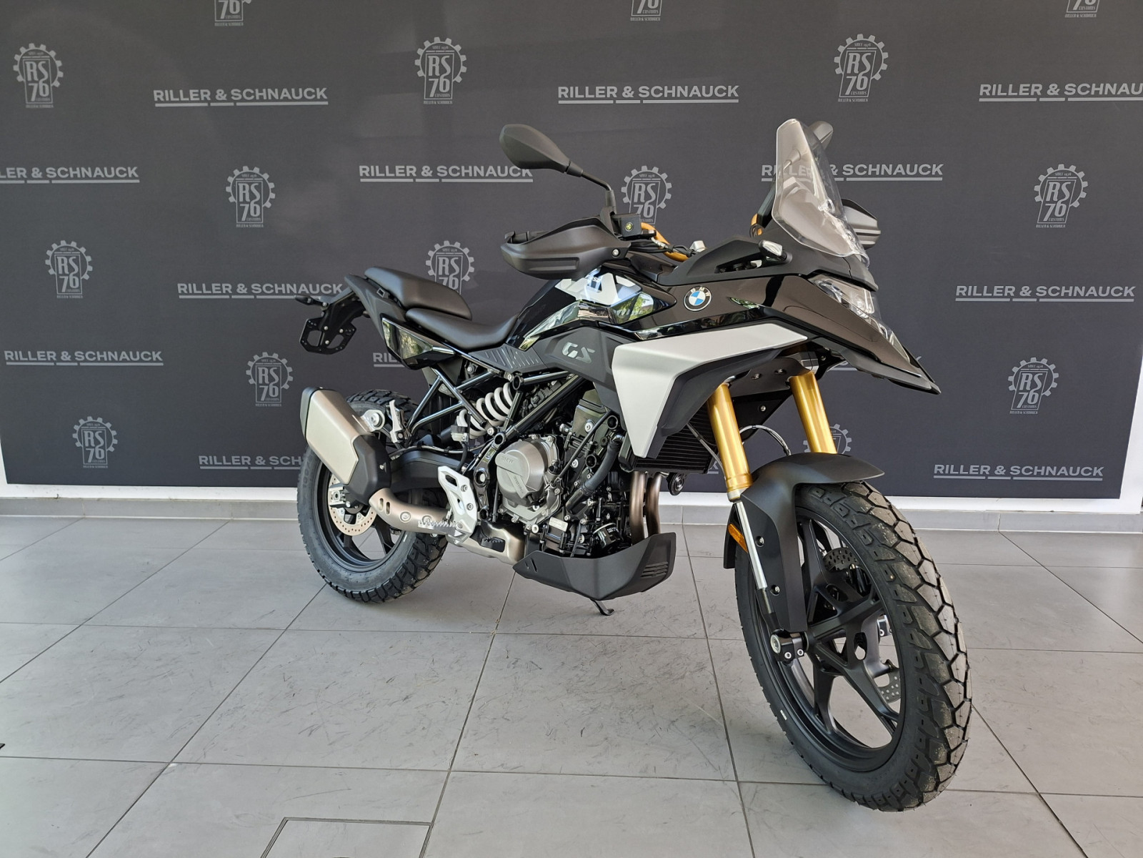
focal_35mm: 23
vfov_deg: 58.9
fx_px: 759
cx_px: 572
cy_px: 429
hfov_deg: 73.9
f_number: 1.8
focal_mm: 5.54
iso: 250
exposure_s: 1/120
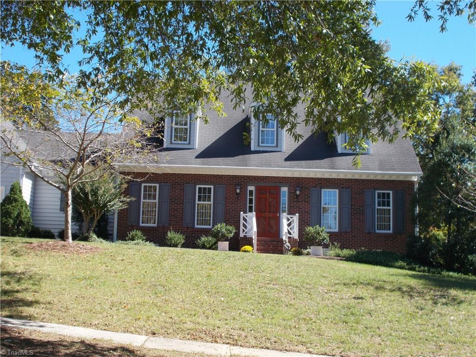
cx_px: 238
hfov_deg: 38.2
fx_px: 688
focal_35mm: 50
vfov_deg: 29.1
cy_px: 178
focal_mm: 9
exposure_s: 1/250
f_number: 4.5
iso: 80
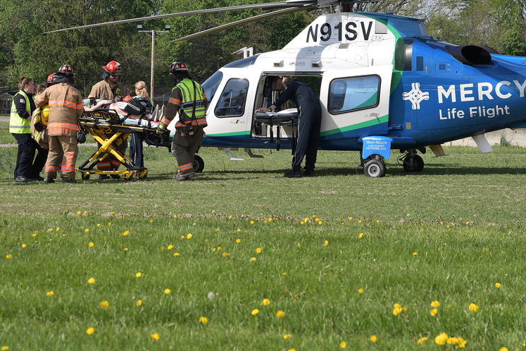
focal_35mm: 144
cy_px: 140
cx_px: 238
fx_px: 2104
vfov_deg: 9.5
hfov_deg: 14.2
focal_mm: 70
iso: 100
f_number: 6.3
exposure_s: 1/400
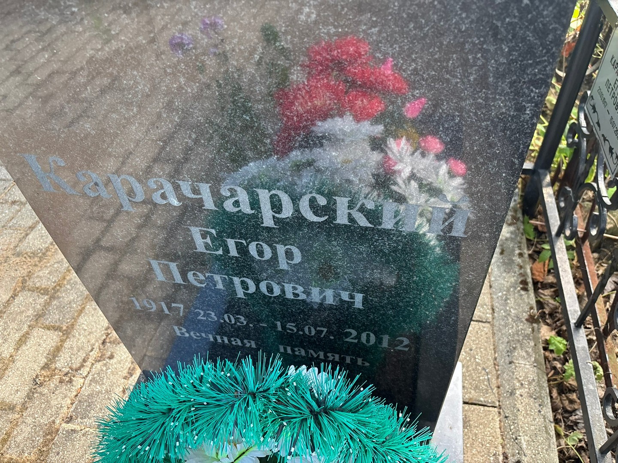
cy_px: 232
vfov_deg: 53.1
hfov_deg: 67.3
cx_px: 309
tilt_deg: -46.9
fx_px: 464
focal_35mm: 26
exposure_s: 1/121
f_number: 1.6
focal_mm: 5.96
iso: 64
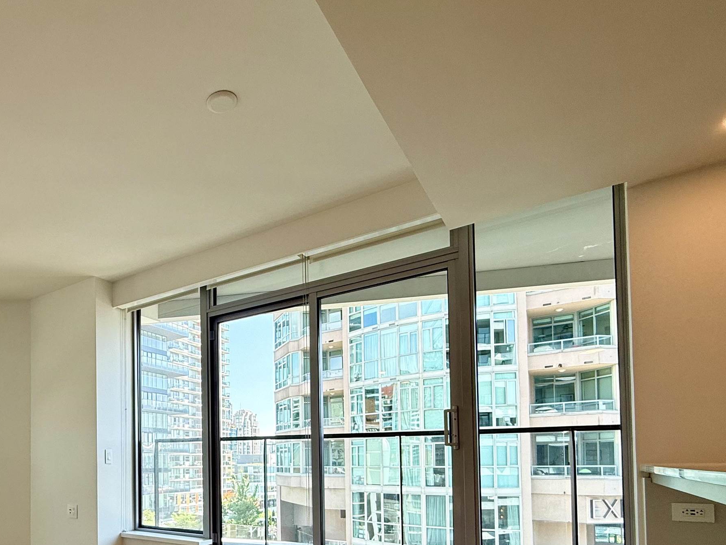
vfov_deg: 52.3
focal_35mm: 24
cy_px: 453
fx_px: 503
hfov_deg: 65.8
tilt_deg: +1.4
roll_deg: -0.8
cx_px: 156
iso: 64
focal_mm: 2.22
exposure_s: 1/143
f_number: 2.2
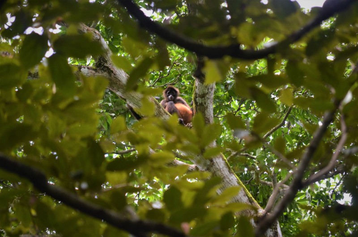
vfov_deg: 4.6
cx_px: 179
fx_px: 2977
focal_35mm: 300
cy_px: 118
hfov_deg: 6.9
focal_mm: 200
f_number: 5.6
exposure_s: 1/250
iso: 720
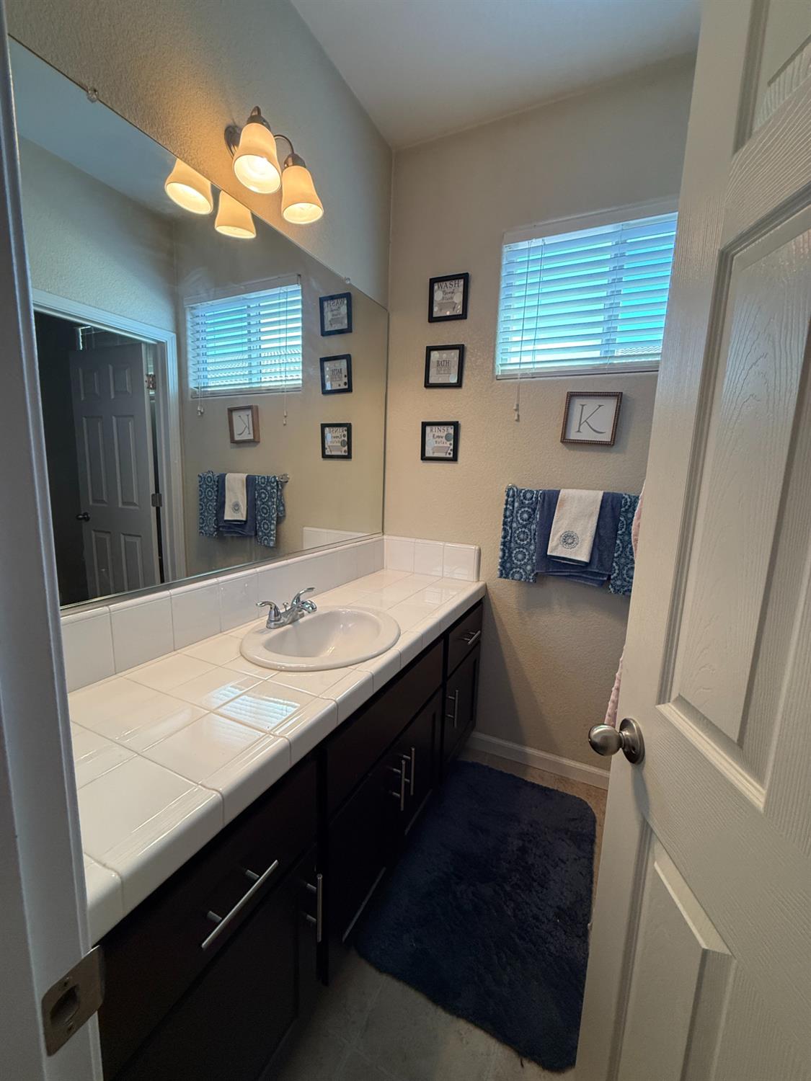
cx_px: 406
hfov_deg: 85.7
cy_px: 540
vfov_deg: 102.1
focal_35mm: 14
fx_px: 437
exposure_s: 1/120
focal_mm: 2.22
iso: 250
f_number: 2.2
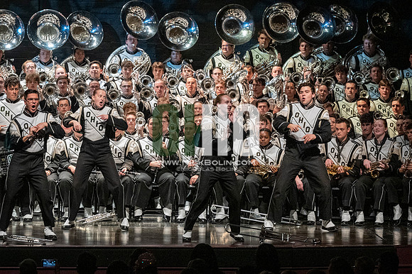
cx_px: 206
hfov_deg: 10.2
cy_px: 137
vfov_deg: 6.8
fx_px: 2310
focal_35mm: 202
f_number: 4
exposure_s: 1/500
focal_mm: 135
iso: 4000
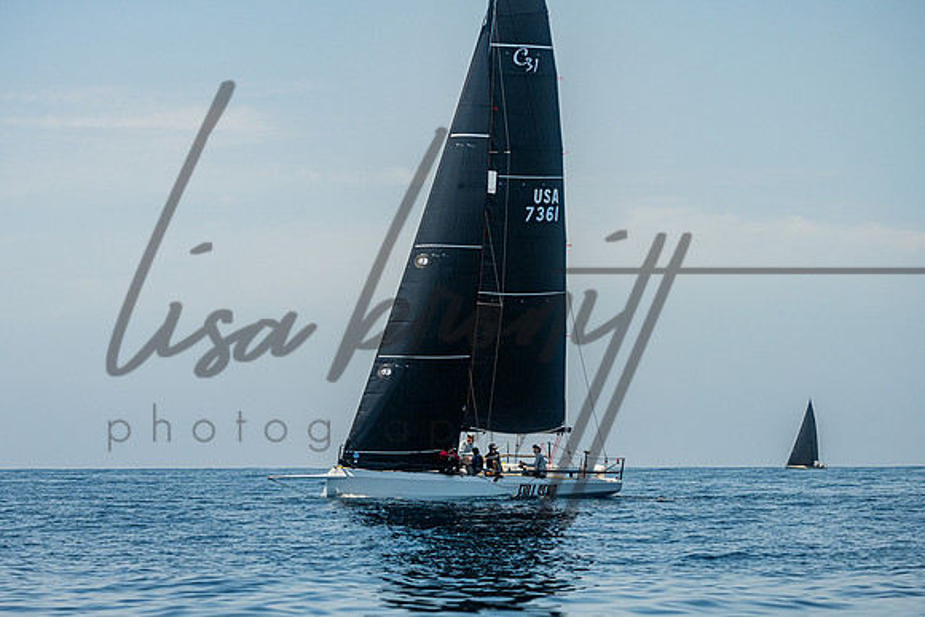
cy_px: 320
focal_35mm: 137
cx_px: 437
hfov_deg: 14.9
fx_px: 3526
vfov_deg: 10.0
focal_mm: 130
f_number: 7.1
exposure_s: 1/3200
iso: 400
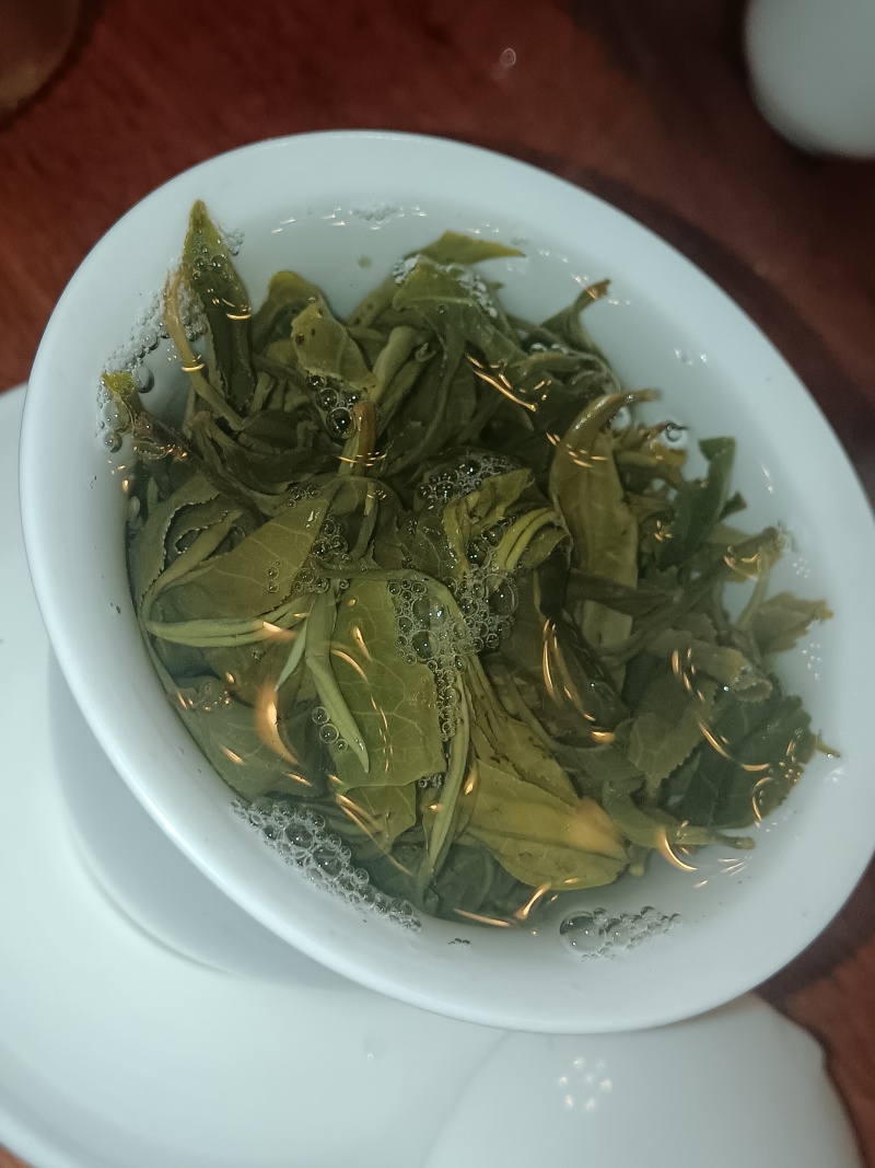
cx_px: 438
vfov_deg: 35.5
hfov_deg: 27.0
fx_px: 1820
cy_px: 584
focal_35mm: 54
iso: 569
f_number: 1.9
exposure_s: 1/50
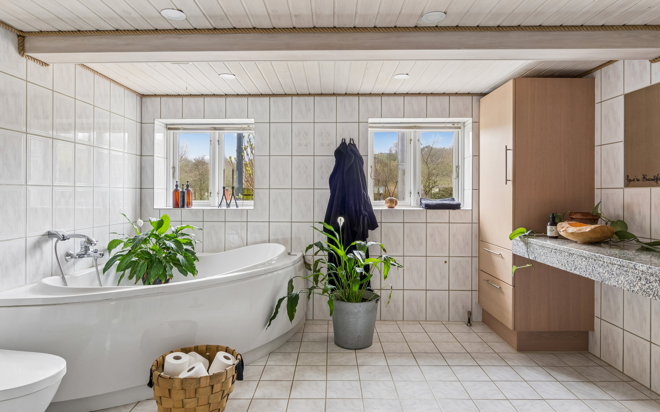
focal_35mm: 21
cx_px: 331
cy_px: 192
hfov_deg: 83.6
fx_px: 369
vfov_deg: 58.3
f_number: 8
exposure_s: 1/3.33
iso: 200
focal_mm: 13
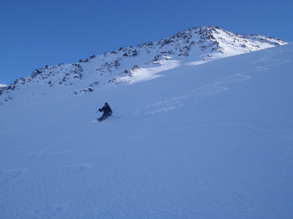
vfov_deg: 39.7
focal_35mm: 36
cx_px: 146
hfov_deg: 51.4
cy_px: 110
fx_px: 305
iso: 80
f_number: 5
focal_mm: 6.53
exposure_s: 1/640
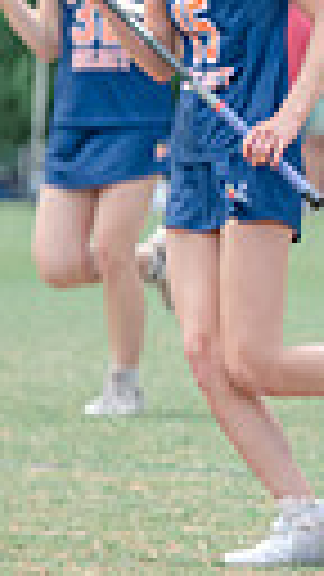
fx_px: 14479
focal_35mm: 948
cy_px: 250
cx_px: 1156
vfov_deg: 2.3
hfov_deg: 1.3
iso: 400
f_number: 4.5
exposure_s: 1/1250
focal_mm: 200
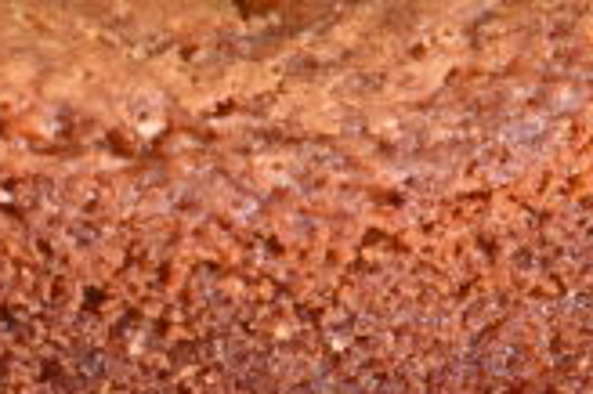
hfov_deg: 4.7
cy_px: -146
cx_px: -72
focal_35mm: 434
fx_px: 7142
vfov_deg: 3.2
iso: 200
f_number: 11
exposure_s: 8
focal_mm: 66
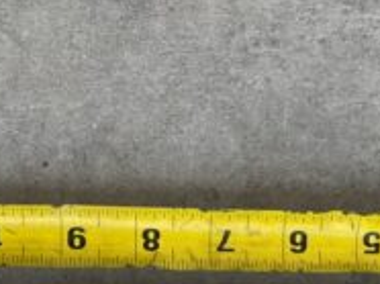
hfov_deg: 23.3
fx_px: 921
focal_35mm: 84
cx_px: 190
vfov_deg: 16.4
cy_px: 386
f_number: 1.6
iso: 32
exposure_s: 1/486
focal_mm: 5.1
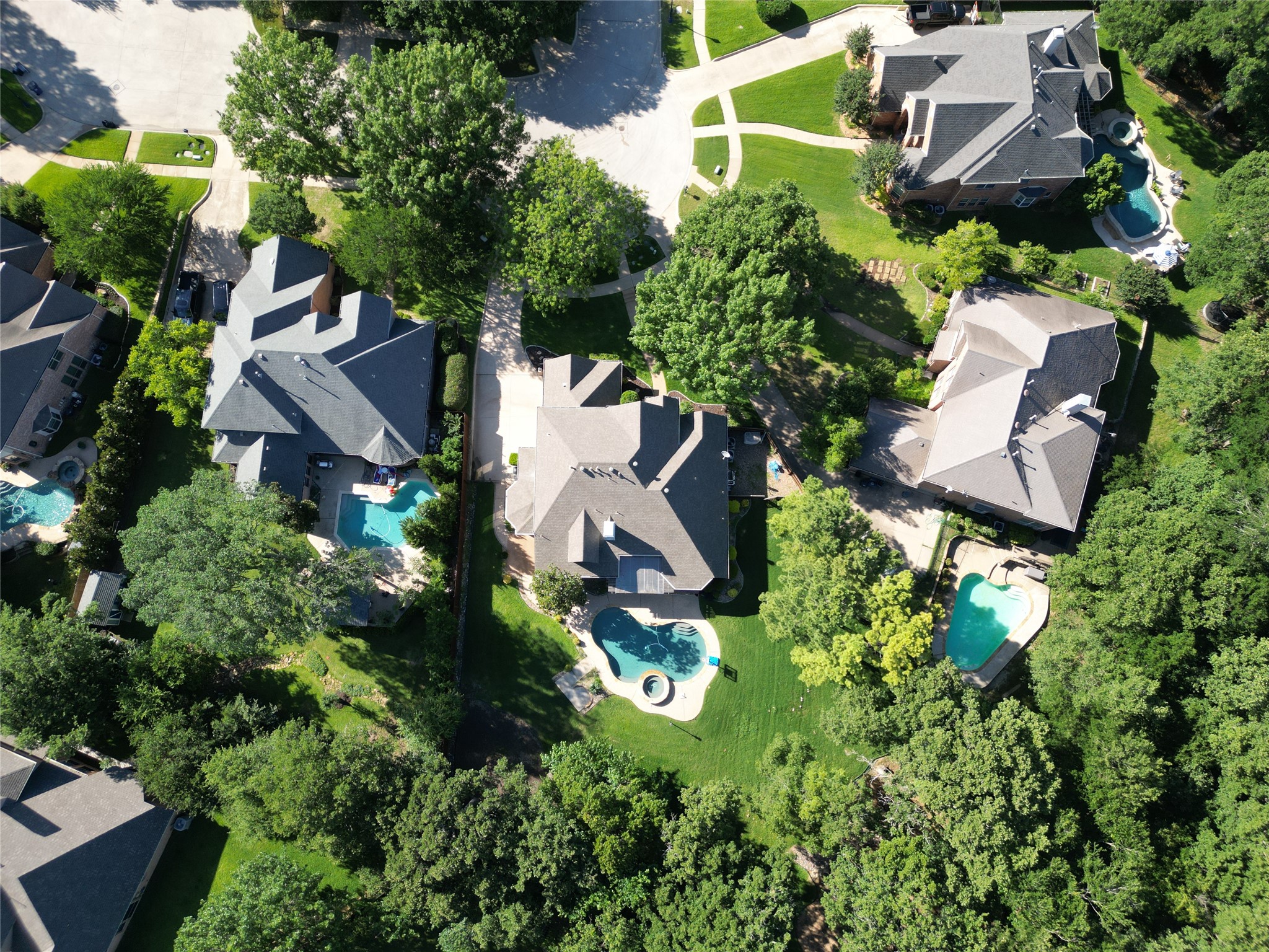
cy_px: 476
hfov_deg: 71.6
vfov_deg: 56.8
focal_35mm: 24
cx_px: 634
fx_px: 880
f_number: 1.7
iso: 100
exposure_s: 1/800
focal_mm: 6.72
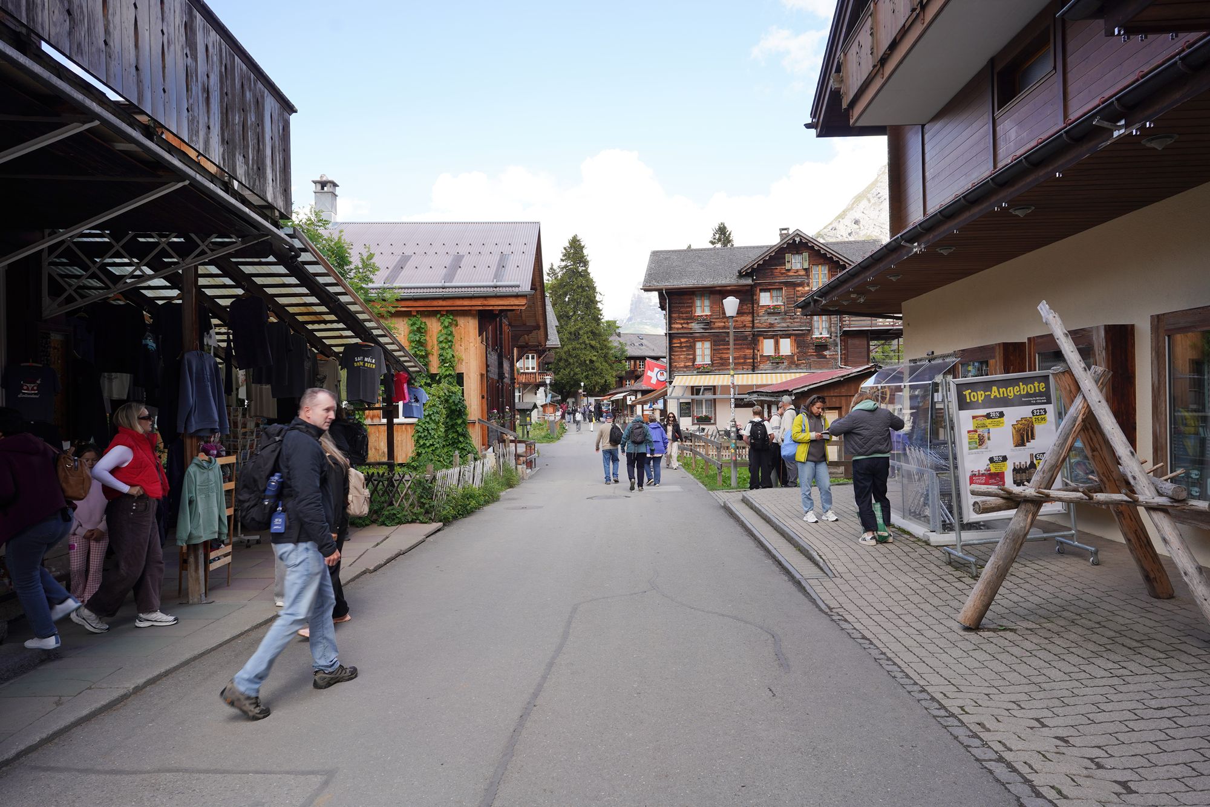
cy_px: 404
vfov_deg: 53.1
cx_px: 605
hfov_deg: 73.7
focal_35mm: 24
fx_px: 807
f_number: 7.1
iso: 100
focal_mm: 24
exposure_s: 1/100
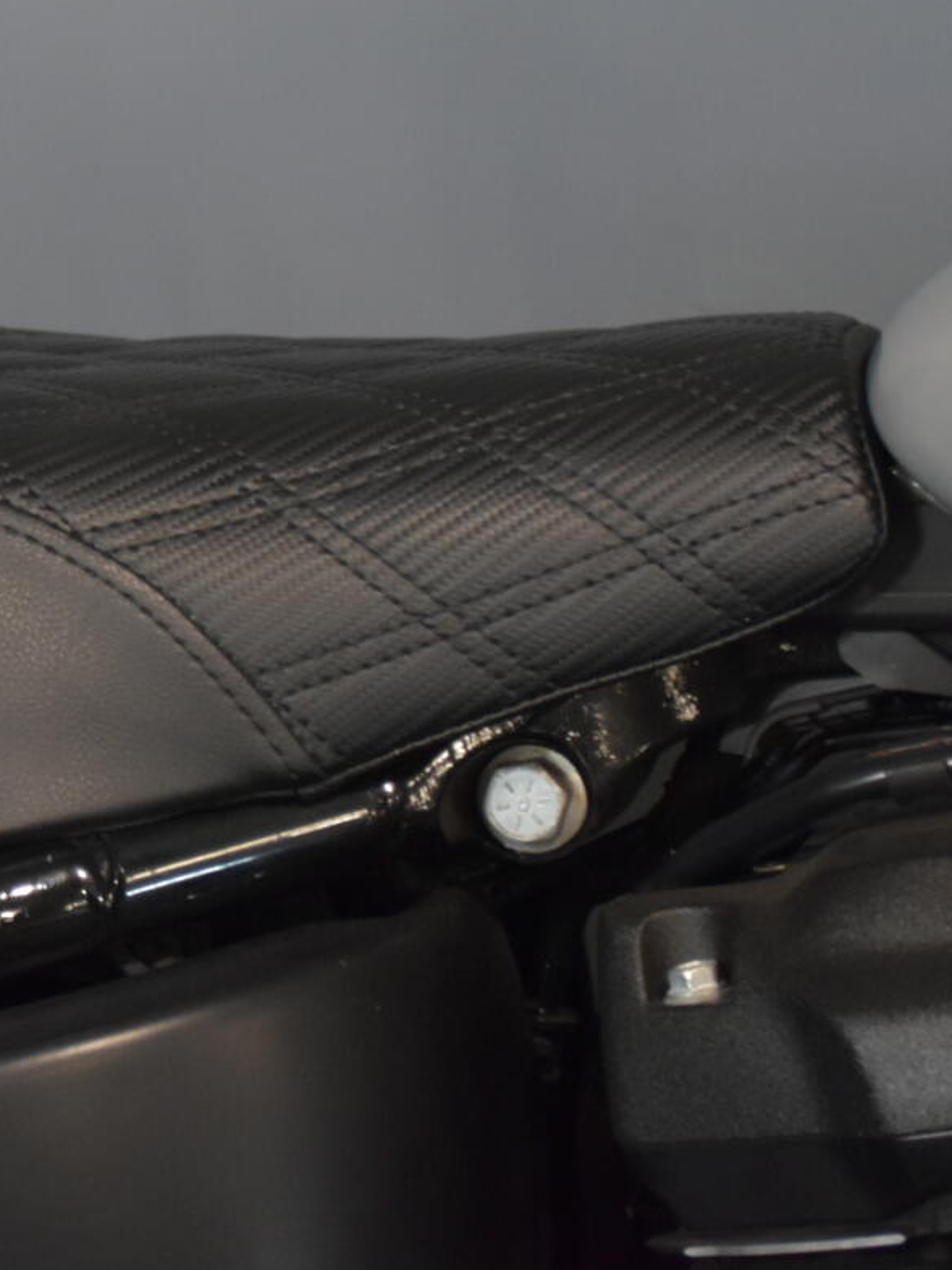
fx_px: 5389
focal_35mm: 147
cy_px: 261
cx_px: -604
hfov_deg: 9.7
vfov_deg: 13.4
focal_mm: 40
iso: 1250
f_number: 5.3
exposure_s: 1/30
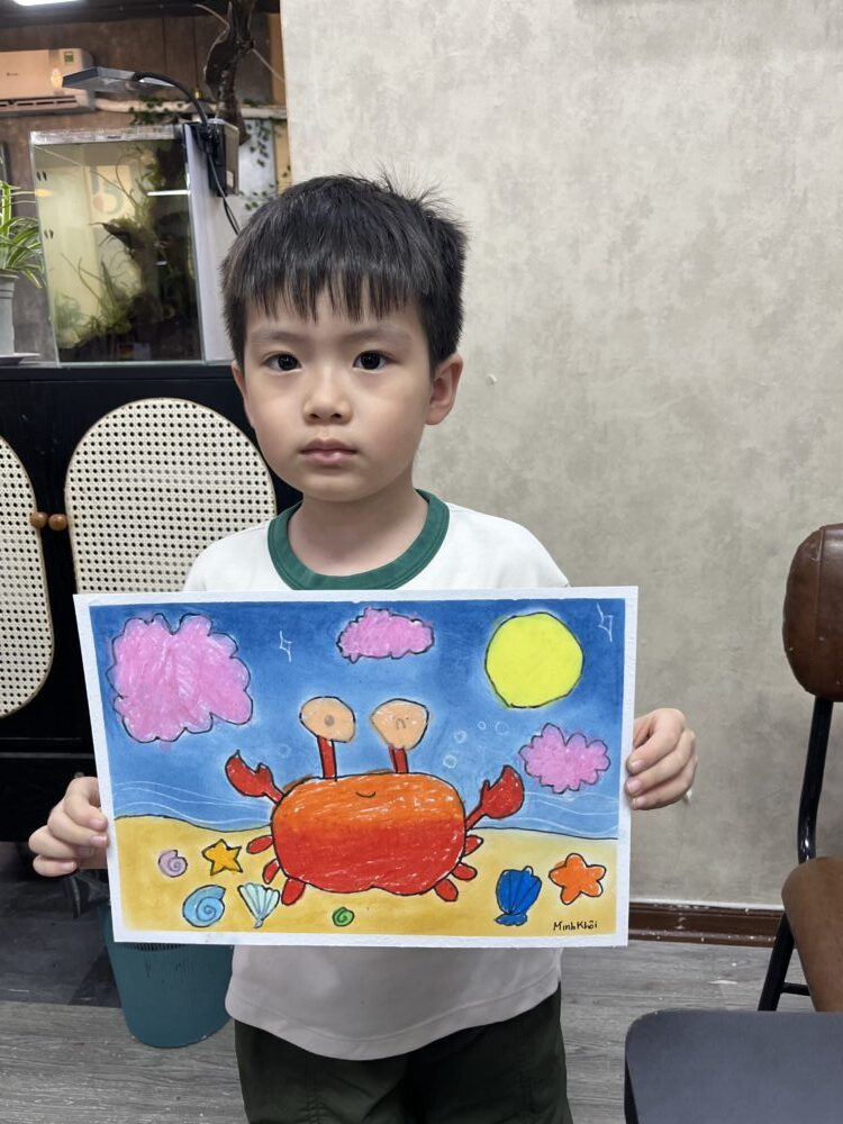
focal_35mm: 26
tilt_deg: -14.4
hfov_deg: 53.1
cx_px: 422
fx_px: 844
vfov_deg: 67.3
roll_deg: +1.8
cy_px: 562
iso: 100
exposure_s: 1/100
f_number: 1.6
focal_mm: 5.1
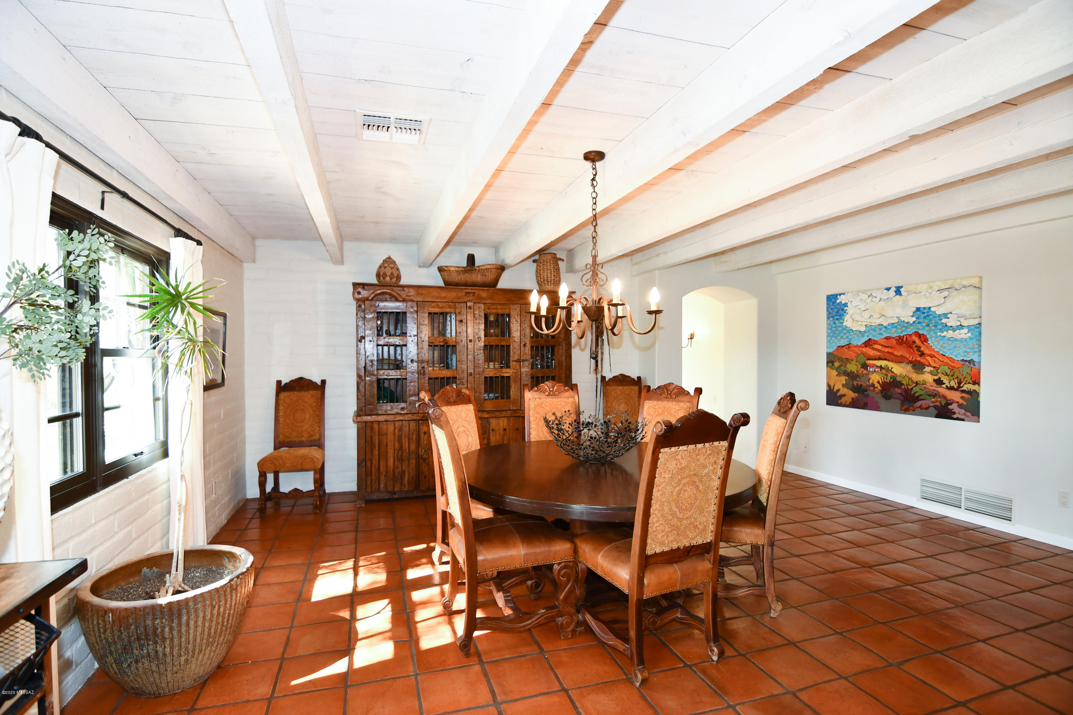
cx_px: 536
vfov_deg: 73.7
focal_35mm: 16
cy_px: 358
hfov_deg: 96.7
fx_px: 477
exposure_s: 1/60
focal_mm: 11
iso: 450
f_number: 4
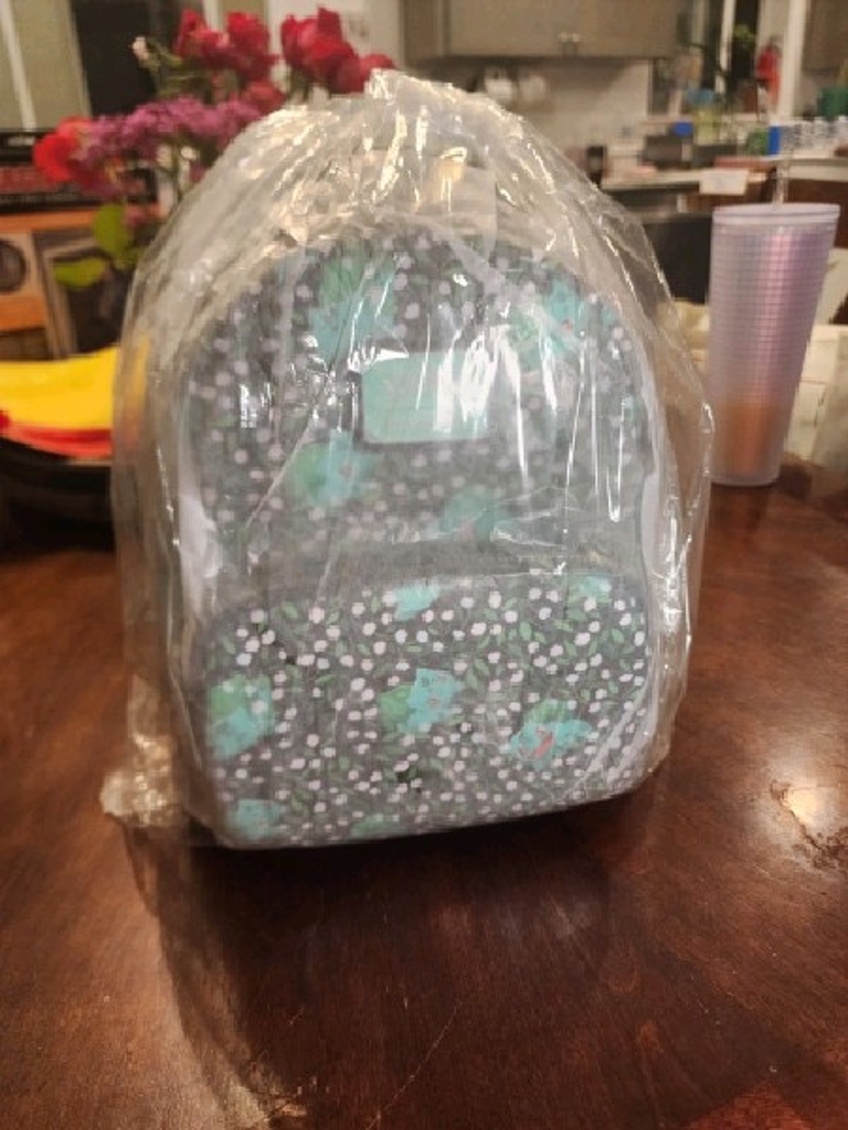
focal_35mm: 23
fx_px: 751
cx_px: 424
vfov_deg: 73.9
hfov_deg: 58.9
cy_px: 565
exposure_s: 1/120
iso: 400
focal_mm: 6.4
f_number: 1.8
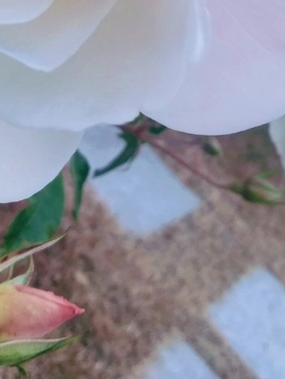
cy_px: -20
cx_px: 154
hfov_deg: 17.6
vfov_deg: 22.2
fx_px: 921
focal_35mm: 84
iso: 38
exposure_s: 1/59
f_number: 2.2
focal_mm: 3.46
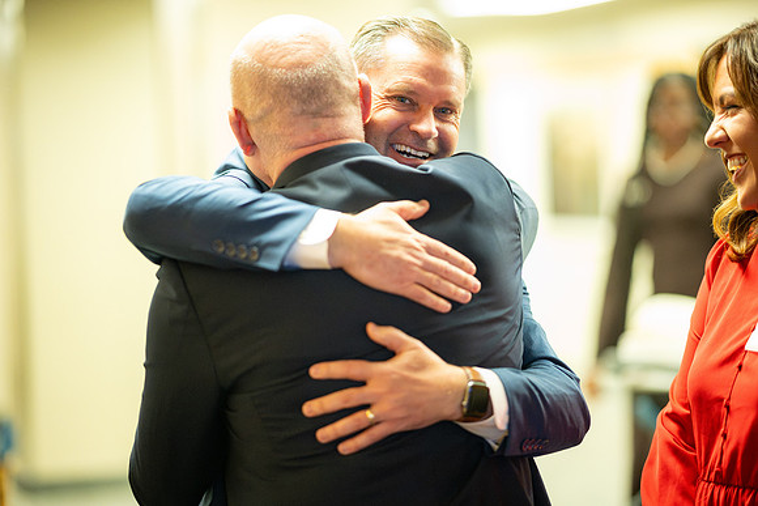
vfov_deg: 13.0
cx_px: 379
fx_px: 2211
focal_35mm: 105
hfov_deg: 19.5
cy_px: 253
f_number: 1.4
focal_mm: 105
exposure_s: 1/320
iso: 6400
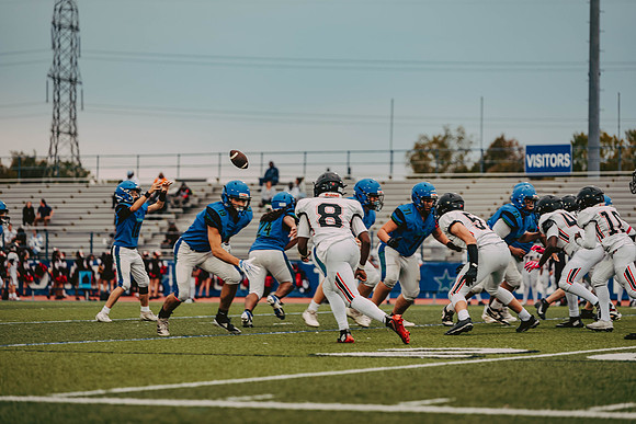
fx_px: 2650
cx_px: 318
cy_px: 212
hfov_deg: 13.7
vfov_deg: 9.2
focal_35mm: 150
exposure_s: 1/500
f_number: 3.2
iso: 800
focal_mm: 150
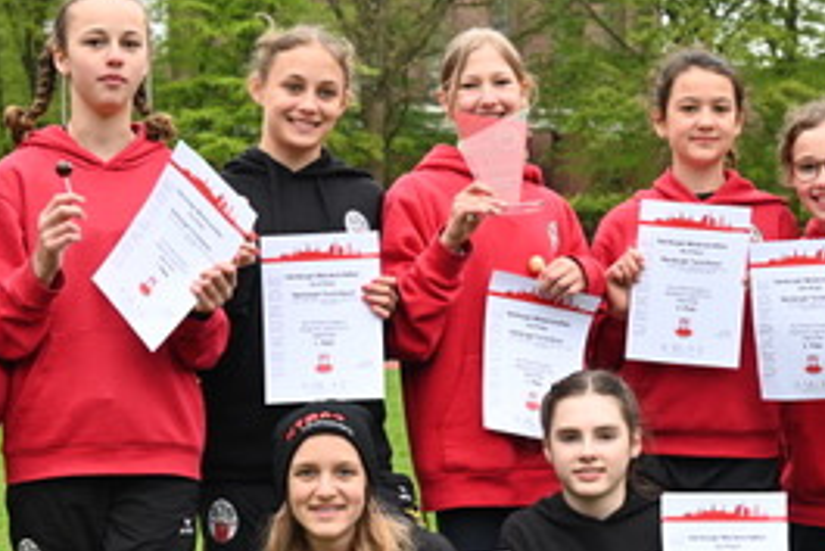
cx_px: 470
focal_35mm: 99
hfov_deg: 20.6
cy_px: 319
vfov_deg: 13.8
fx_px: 2270
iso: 320
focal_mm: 41
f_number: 5
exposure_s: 1/100
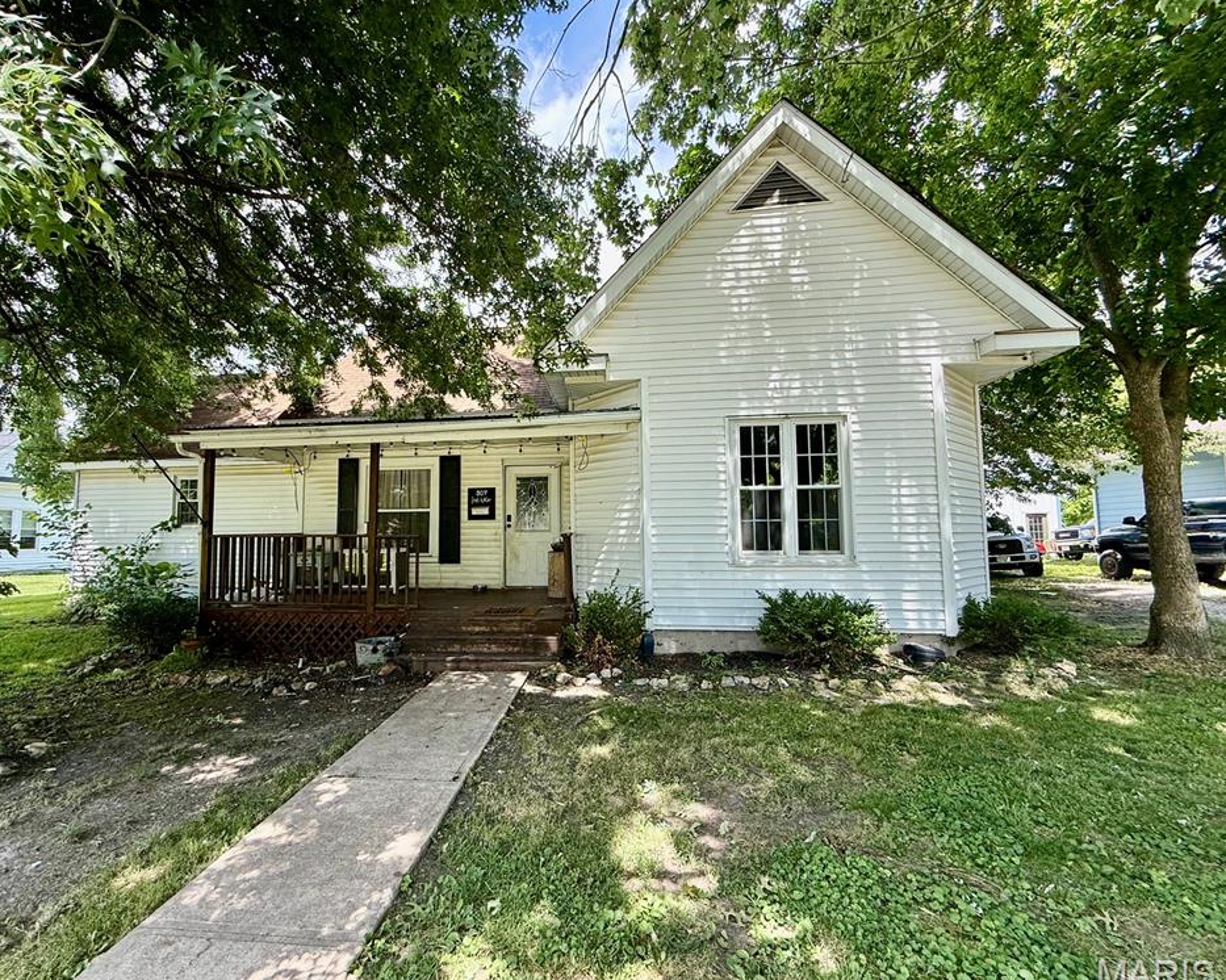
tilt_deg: +4.0
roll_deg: +0.9
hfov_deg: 96.5
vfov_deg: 84.0
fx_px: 544
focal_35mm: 15
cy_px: 498
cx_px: 556
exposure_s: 1/253
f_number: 2.2
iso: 50
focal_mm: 2.22
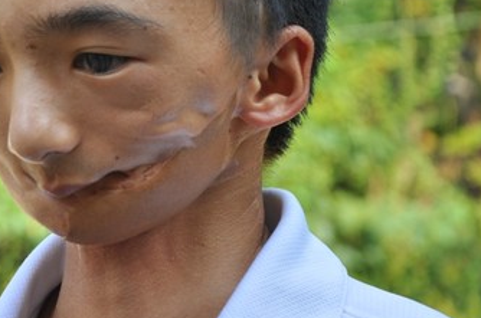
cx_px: 65
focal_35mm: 178
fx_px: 2373
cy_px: 62
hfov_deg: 11.5
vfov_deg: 7.7
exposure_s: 1/200
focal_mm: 66
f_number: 5.3
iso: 200
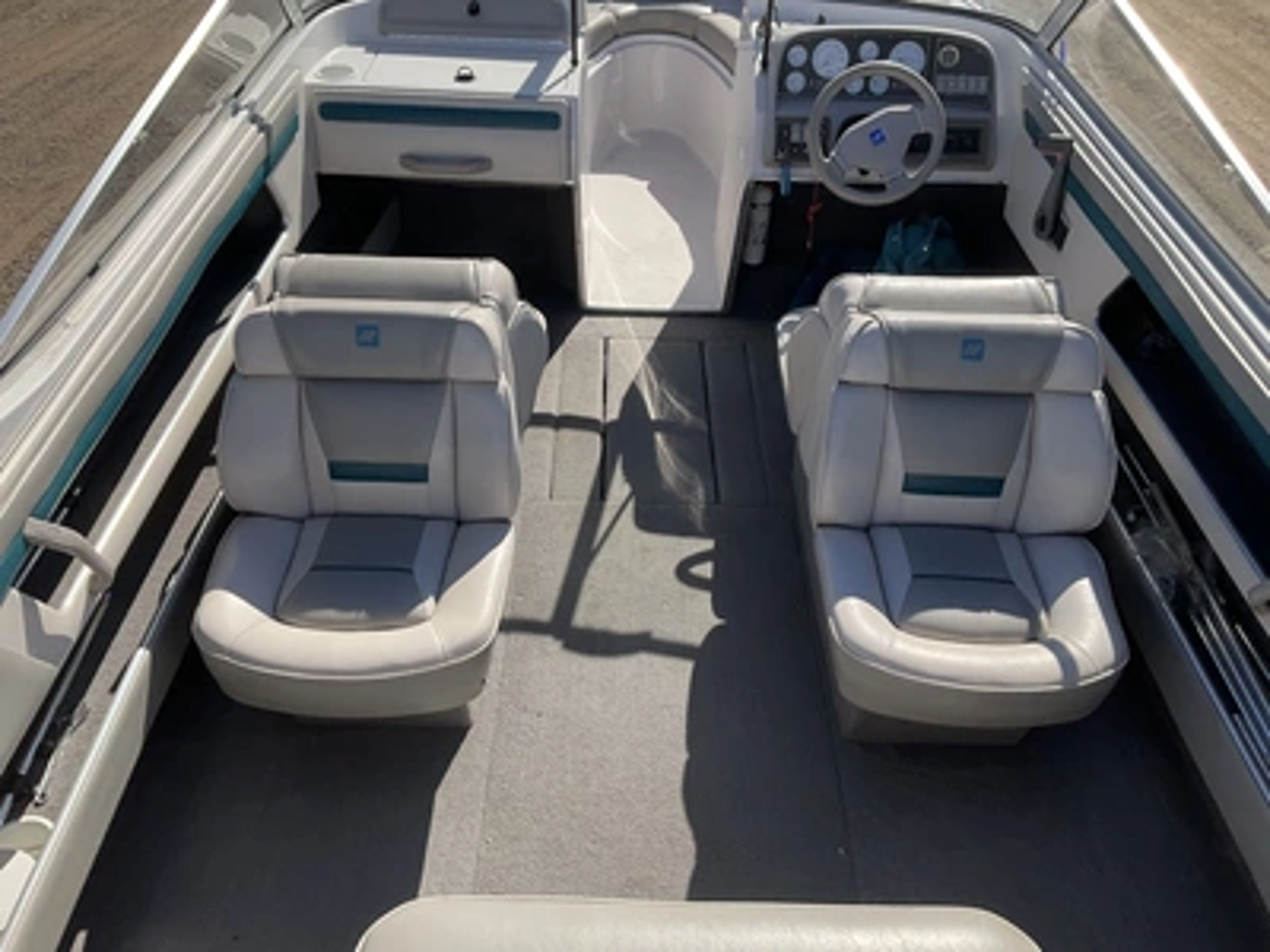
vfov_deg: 48.2
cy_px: 476
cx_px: 635
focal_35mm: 29
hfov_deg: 61.7
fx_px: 1064
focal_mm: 3
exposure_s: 1/1730
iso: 25
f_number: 1.8
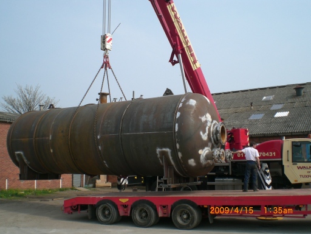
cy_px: 117
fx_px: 341
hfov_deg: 49.0
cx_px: 156
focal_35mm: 38
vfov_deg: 37.7
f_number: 4.4
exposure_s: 1/500
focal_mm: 6.3
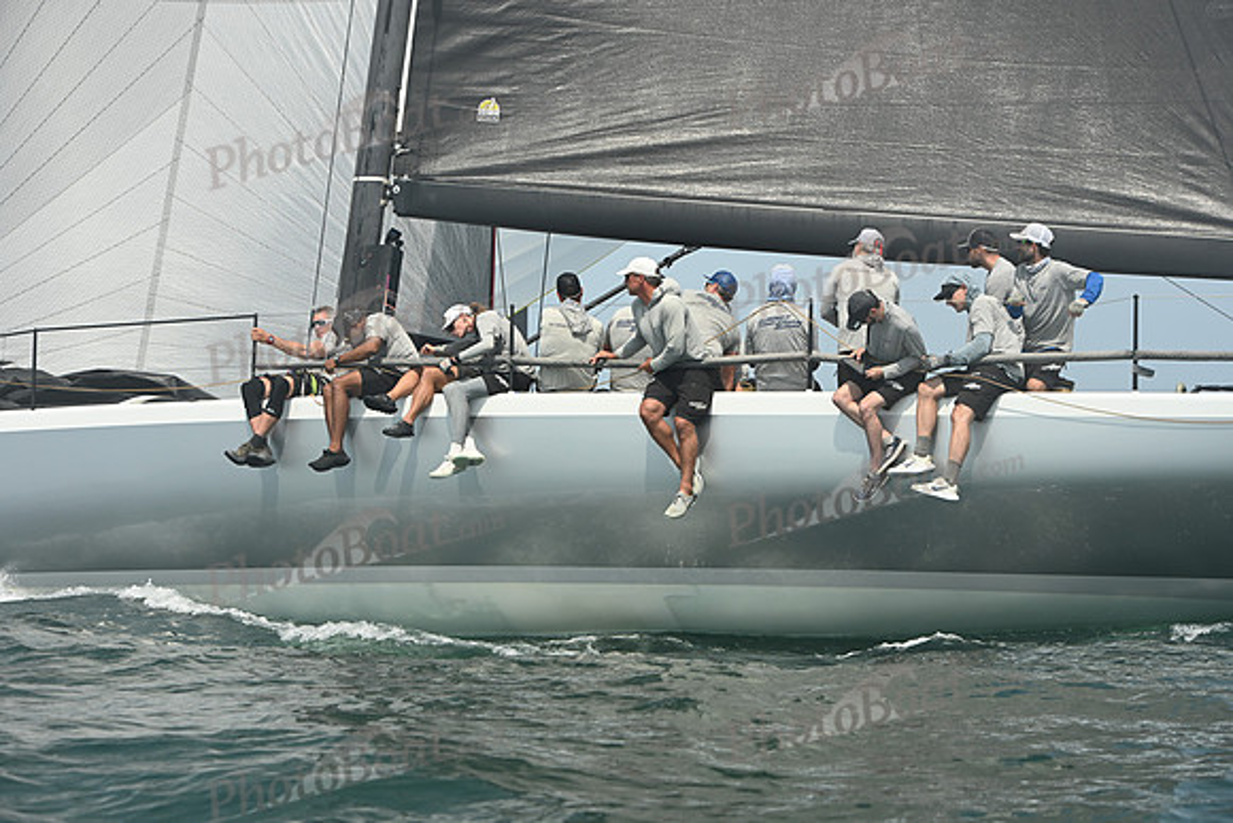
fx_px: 3426
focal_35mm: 100
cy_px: 412
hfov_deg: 20.4
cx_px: 616
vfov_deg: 13.7
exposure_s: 1/1250
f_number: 9
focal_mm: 100
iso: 320
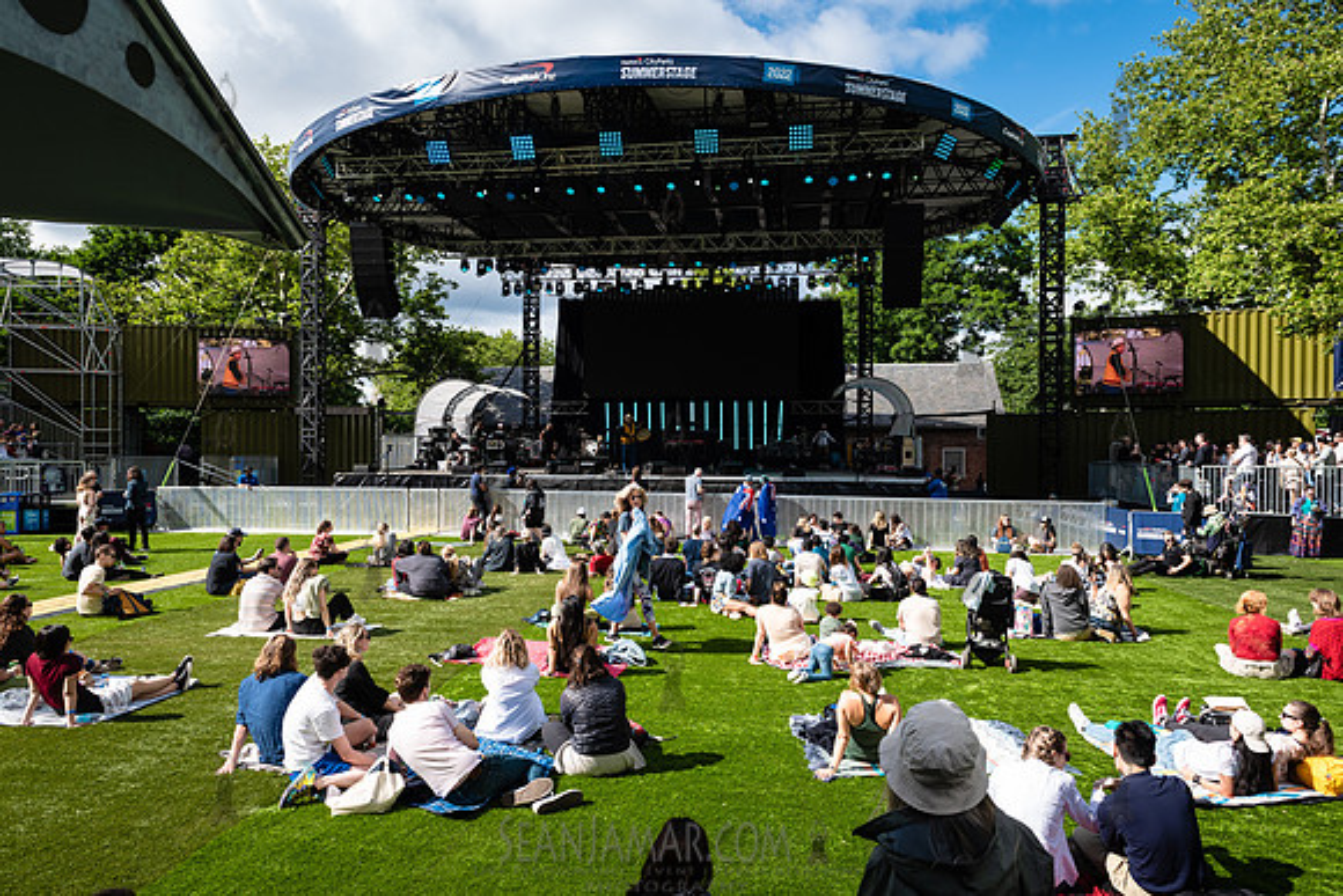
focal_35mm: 24
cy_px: 448
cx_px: 672
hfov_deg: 73.7
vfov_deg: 53.2
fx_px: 896
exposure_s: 1/640
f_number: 5.6
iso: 200
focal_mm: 24
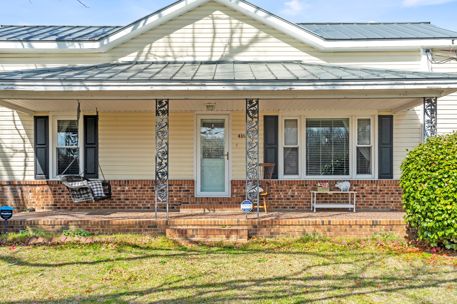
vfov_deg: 40.0
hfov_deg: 57.2
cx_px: 228
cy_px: 152
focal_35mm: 33
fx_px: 419
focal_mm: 33
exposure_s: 1/250
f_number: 9
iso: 125
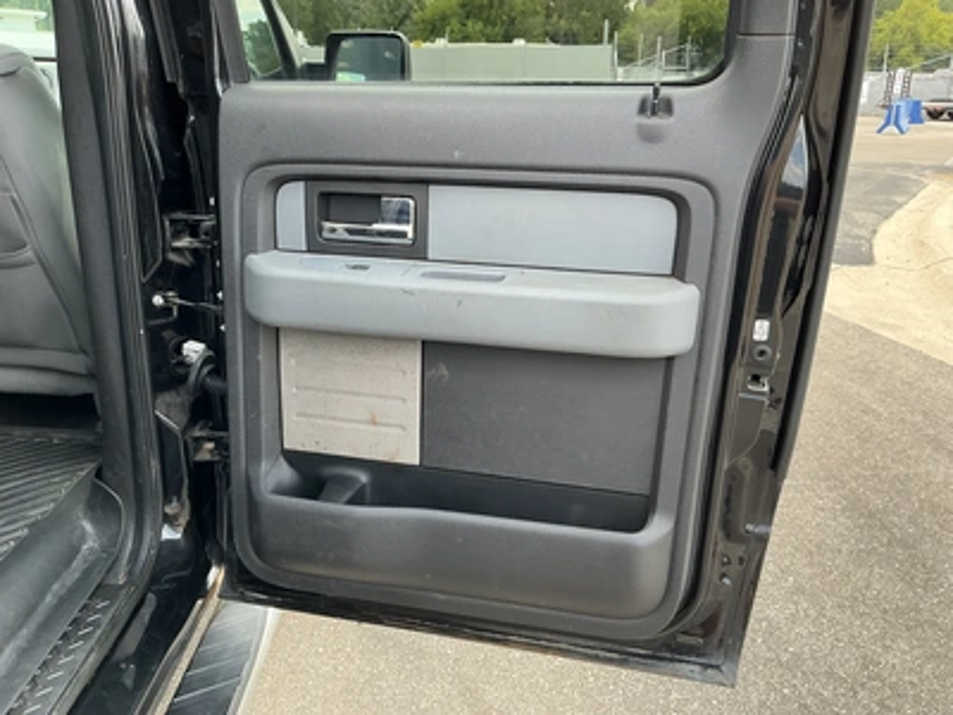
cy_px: 358
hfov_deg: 63.4
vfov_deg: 49.7
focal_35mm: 28
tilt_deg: -14.5
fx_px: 771
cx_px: 476
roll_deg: +0.4
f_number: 1.8
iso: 20
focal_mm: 3
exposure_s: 1/122
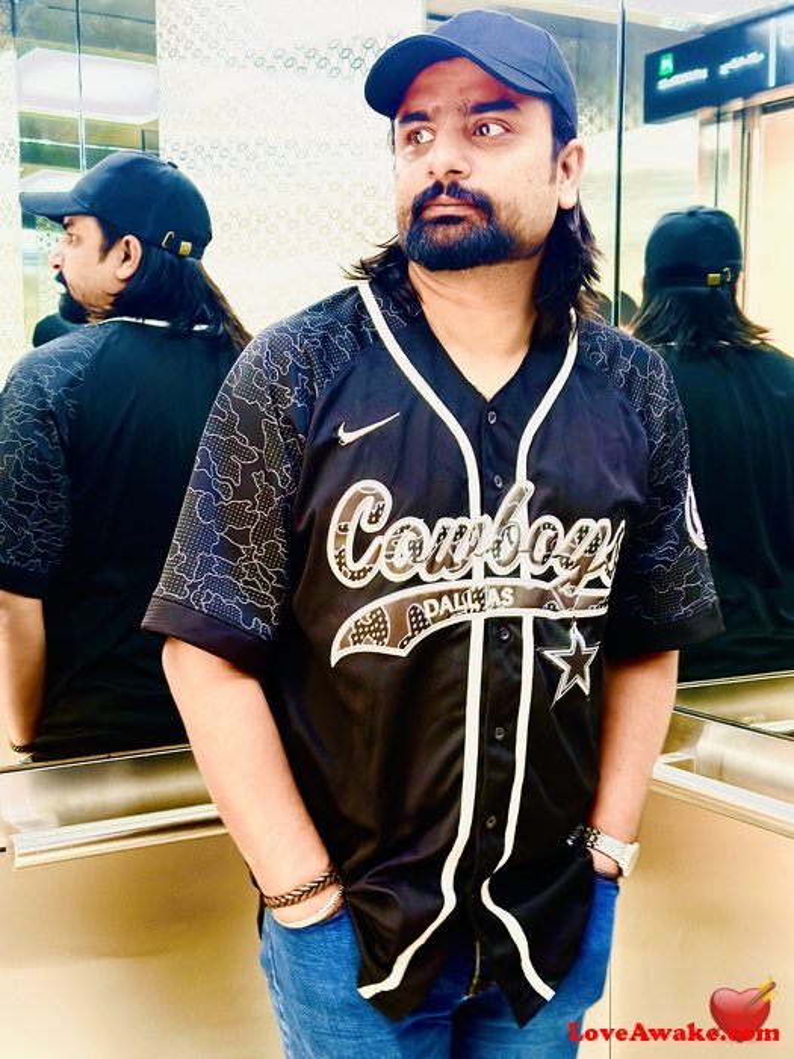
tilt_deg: -5.0
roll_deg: -1.3
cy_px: 530
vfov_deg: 39.7
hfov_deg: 30.3
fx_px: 1468
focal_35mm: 48
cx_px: 397
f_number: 1.78
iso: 500
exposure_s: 1/33
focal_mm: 6.86
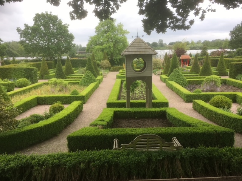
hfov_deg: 61.7
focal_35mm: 29
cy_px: 90
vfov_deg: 48.2
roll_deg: +2.1
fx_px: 203
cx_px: 121
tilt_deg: -13.1
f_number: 2.2
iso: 25
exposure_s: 1/386
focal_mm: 4.15
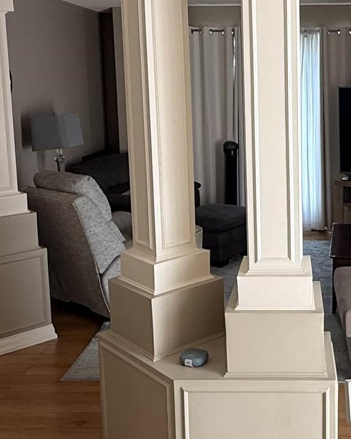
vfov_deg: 38.5
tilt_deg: -7.3
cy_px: 165
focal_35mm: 48
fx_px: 623
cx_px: 292
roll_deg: +0.9
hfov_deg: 30.5
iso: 100
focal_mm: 2.22
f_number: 2.2
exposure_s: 1/99
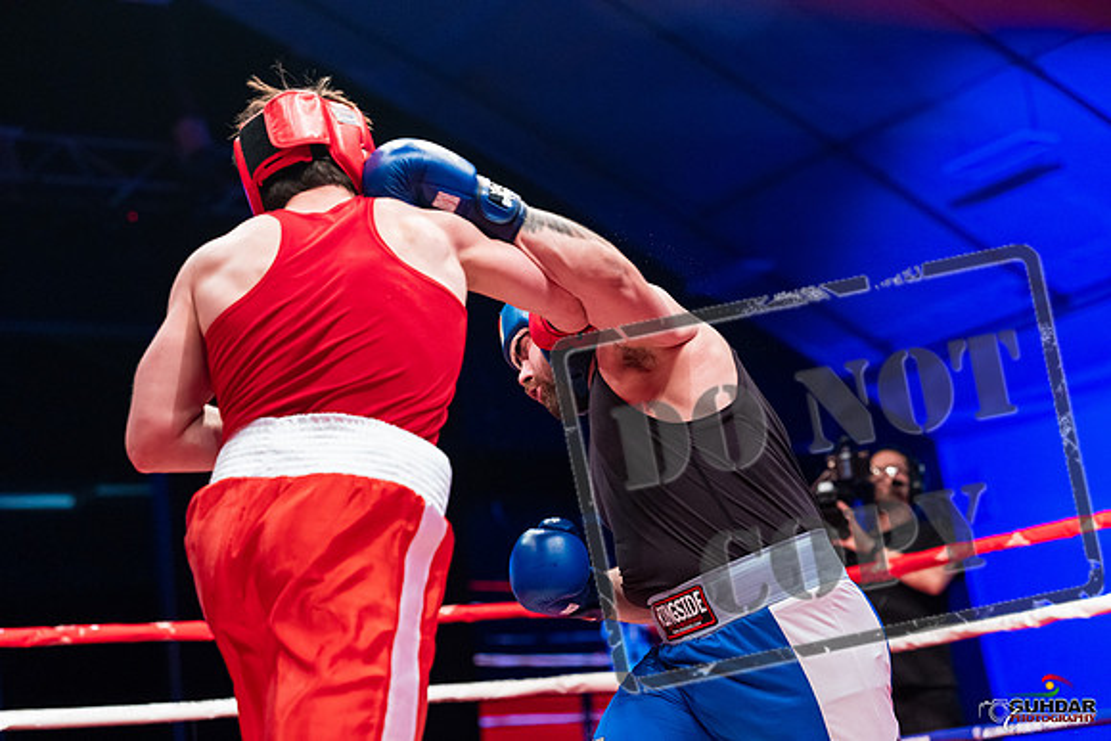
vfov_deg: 19.5
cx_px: 556
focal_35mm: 70
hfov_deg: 28.8
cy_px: 370
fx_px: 2161
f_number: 2.8
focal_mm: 70
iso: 4000
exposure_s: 1/1000
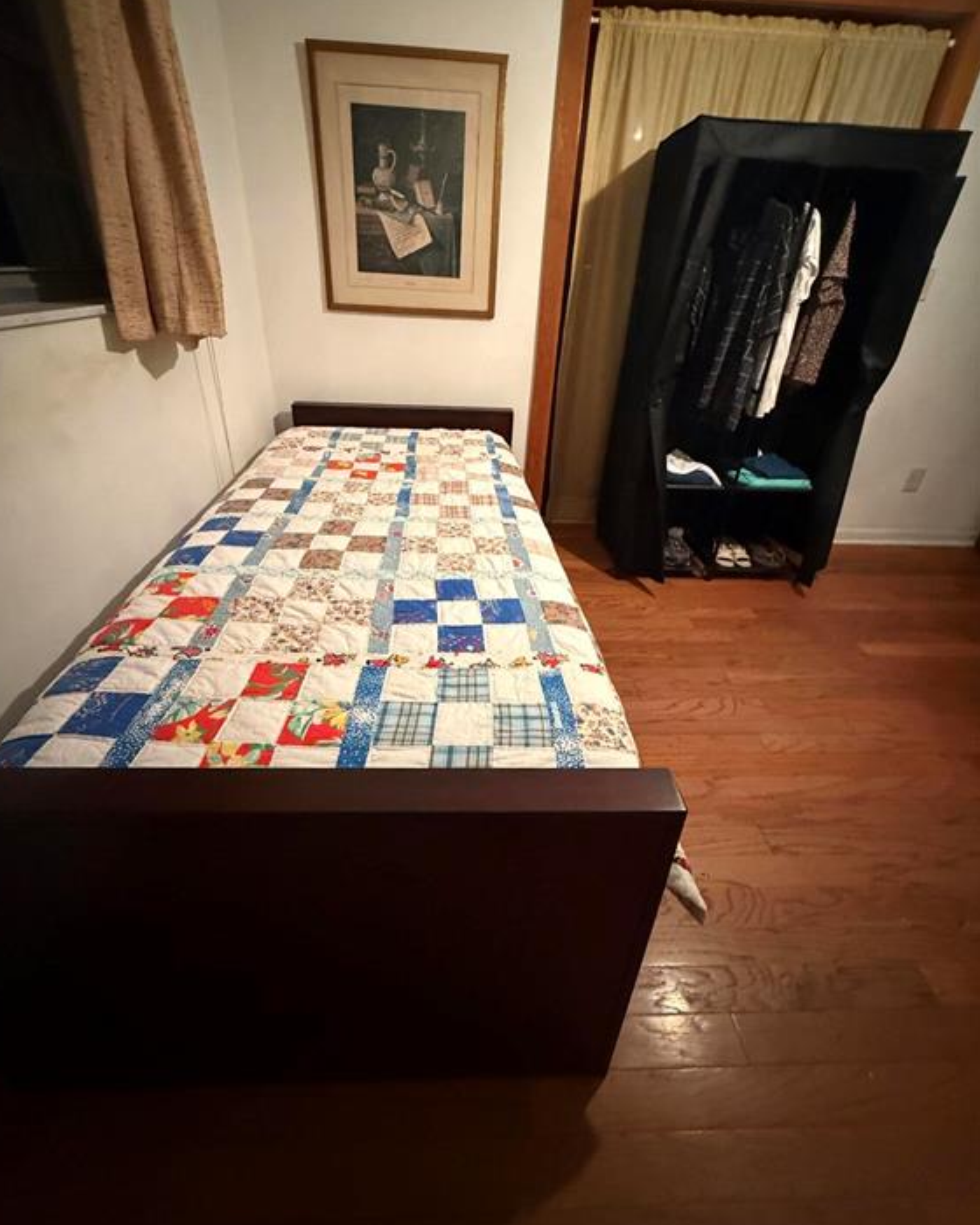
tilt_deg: -29.3
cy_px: 565
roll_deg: -3.0
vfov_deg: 96.6
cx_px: 480
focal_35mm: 15
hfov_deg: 84.0
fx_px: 544
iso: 1000
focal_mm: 2.22
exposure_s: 1/40
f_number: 2.2
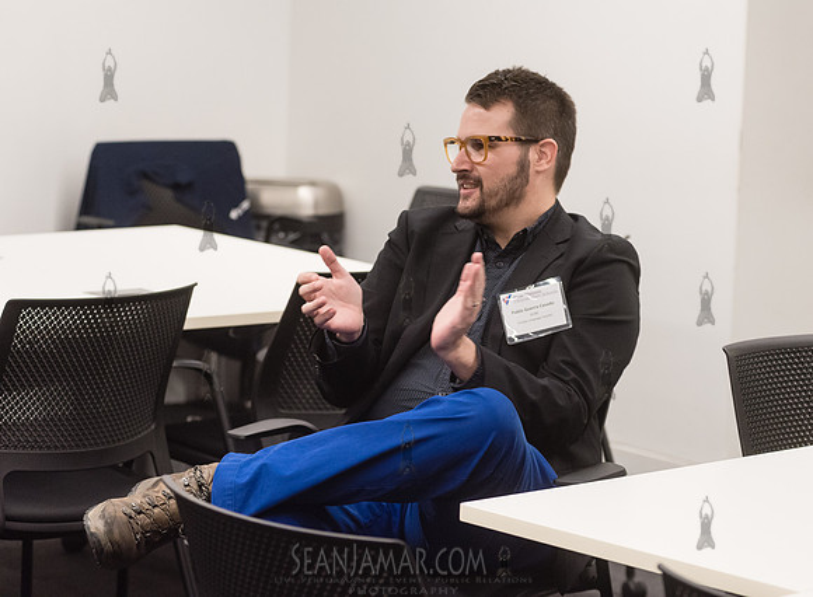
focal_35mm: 106
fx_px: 2473
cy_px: 274
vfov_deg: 13.8
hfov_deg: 18.7
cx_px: 484
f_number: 4
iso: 2500
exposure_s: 1/250
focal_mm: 92
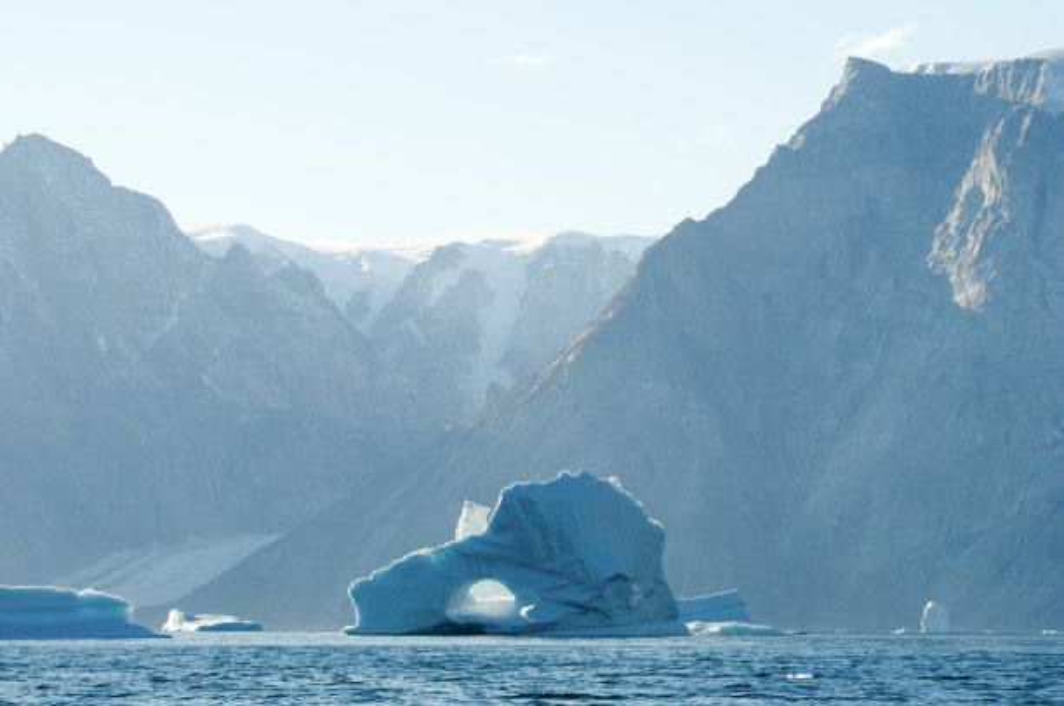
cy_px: 353
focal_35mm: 150
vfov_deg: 9.1
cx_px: 532
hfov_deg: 13.7
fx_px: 4426
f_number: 8
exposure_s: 1/800
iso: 200
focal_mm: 100
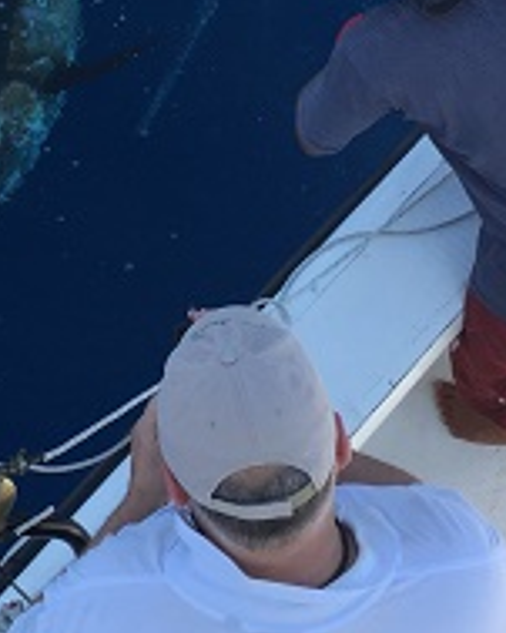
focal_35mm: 90
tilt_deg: -56.4
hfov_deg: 16.7
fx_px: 1686
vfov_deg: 20.5
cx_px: -17
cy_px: -20
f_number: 2.2
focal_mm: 4.15
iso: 32
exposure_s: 1/682
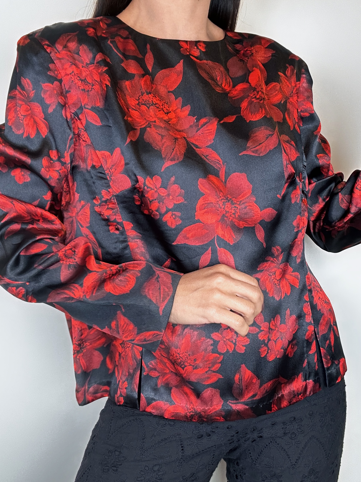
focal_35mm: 30
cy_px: 241
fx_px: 417
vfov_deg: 60.0
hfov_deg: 46.8
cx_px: 180
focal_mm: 2.69
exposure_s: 1/50
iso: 80
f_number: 1.9
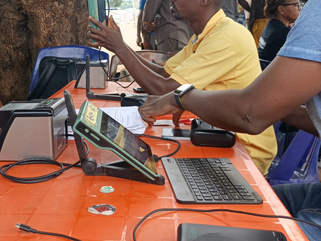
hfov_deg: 39.6
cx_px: 89
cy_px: 53
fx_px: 436
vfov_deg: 30.2
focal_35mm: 47
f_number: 1.8
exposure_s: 1/327
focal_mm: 5.56
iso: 50
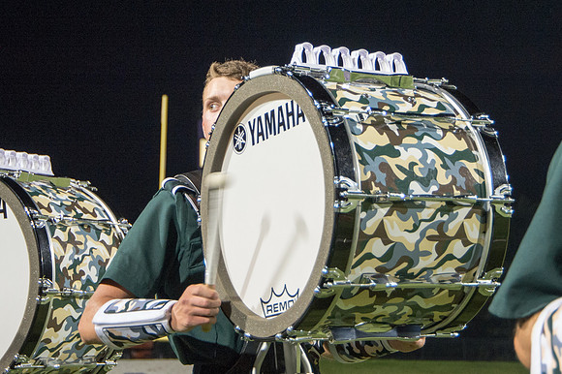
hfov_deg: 23.4
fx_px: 1359
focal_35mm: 87
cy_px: 67
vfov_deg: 15.6
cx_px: 306
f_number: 4.8
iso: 3600
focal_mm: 52
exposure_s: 1/160
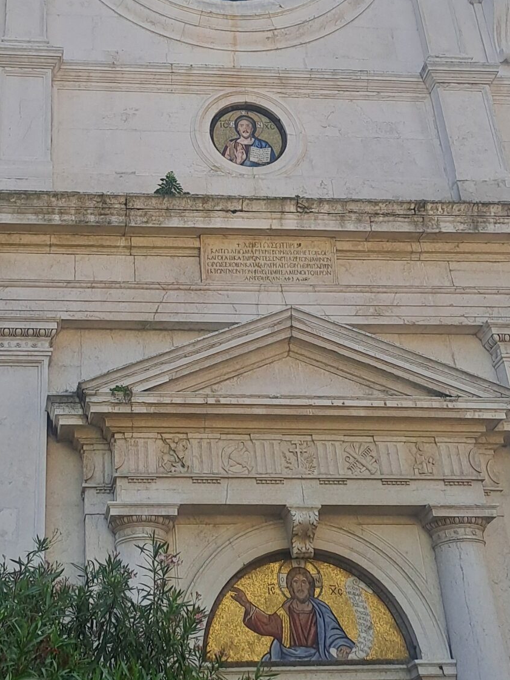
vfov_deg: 33.0
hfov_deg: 25.3
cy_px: 159
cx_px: 125
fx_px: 1120
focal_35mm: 57
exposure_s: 1/1412
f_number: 1.8
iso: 32
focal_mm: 4.65
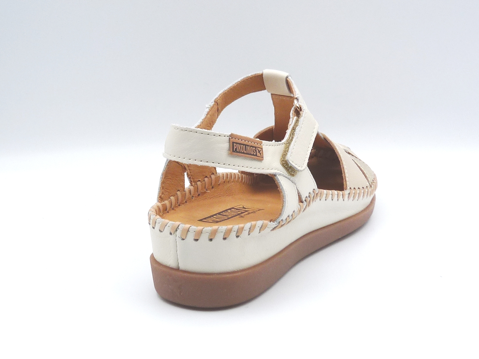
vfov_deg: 29.1
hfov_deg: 38.2
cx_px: 240
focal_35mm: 50
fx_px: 692
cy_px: 180
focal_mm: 5
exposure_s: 1/200
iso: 100
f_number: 5
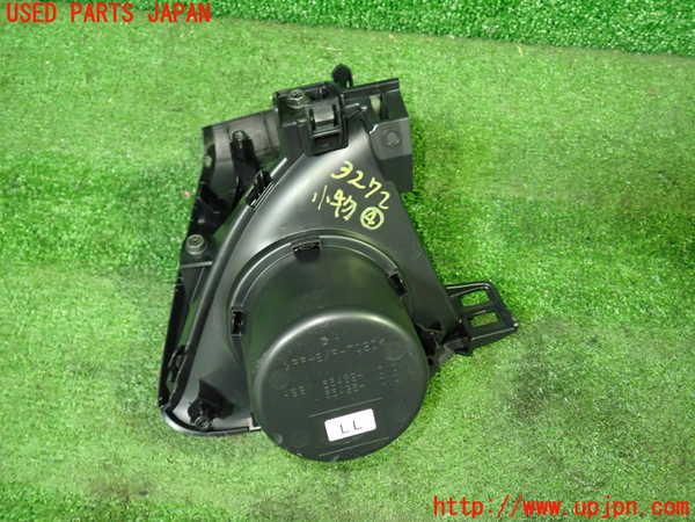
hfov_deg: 60.0
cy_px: 261
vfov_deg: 46.8
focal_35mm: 30
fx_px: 602
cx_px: 348
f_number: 2.3
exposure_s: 1/30
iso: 800
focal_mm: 5.4
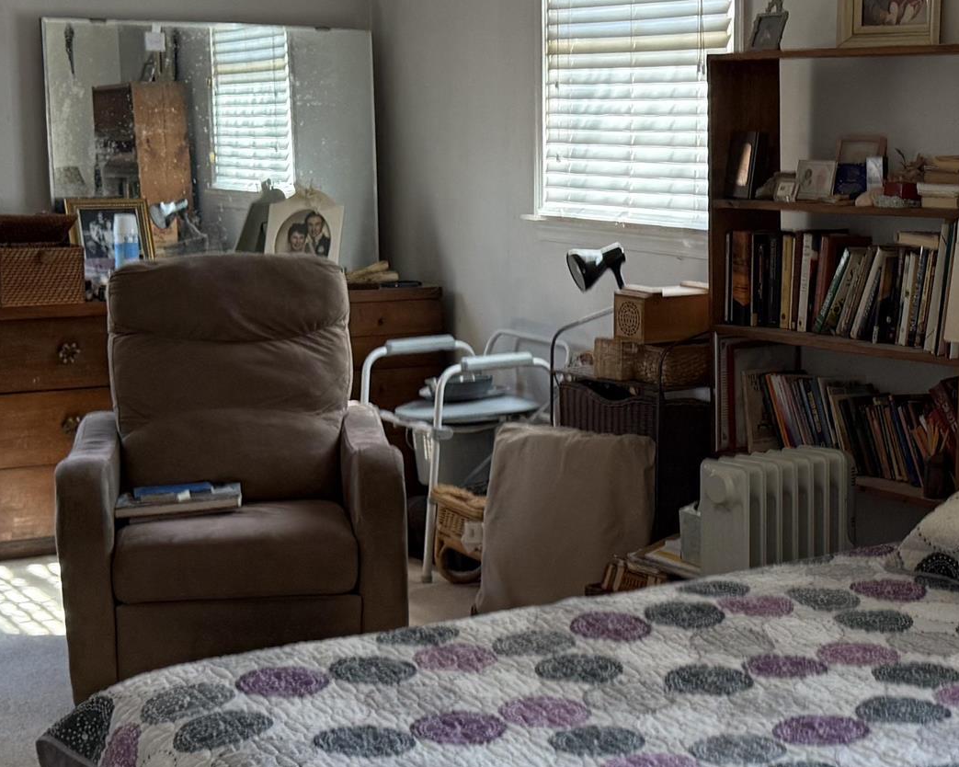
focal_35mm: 69
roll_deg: -0.5
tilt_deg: -9.2
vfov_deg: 22.2
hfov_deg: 27.1
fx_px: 1958
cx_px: 748
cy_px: 390
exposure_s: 1/60
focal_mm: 6.76
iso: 250
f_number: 1.78
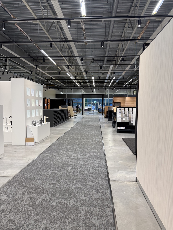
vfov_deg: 71.6
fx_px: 160
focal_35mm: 24
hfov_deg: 56.8
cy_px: 115
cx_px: 86
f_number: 1.78
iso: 160
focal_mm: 6.76
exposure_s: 1/100
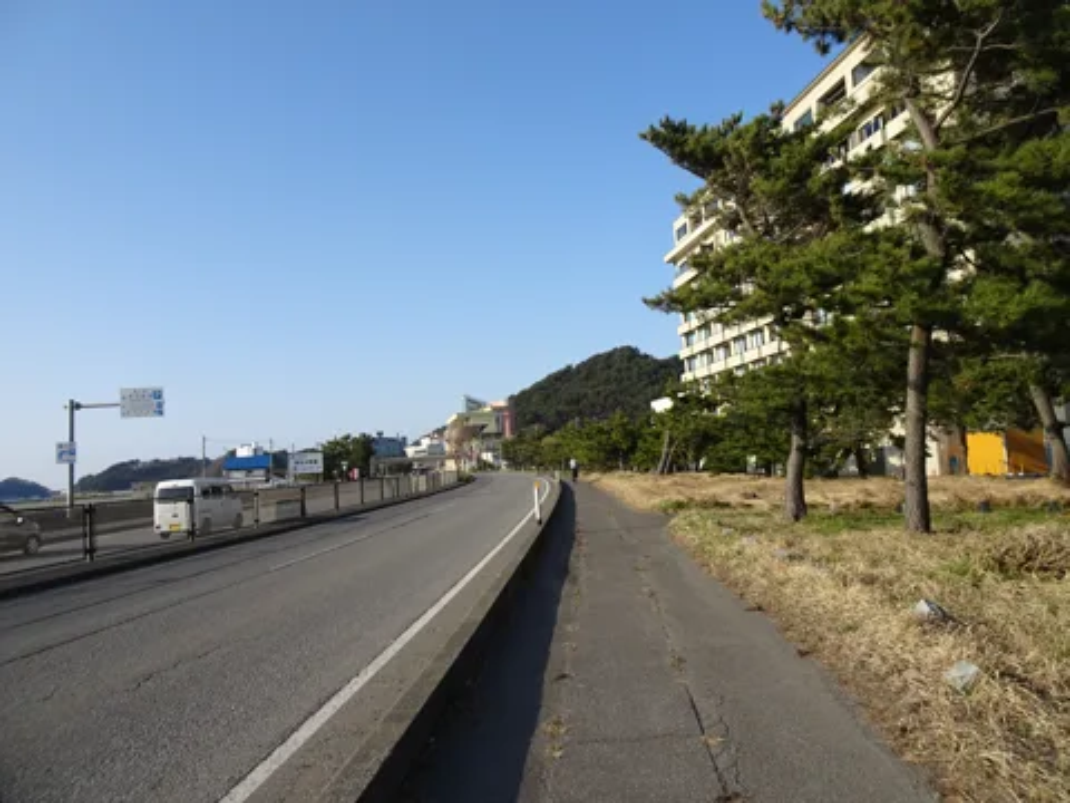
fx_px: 742
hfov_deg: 71.6
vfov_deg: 56.8
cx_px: 535
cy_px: 402
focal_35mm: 24
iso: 80
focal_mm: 4.1
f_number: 3.5
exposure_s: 1/640
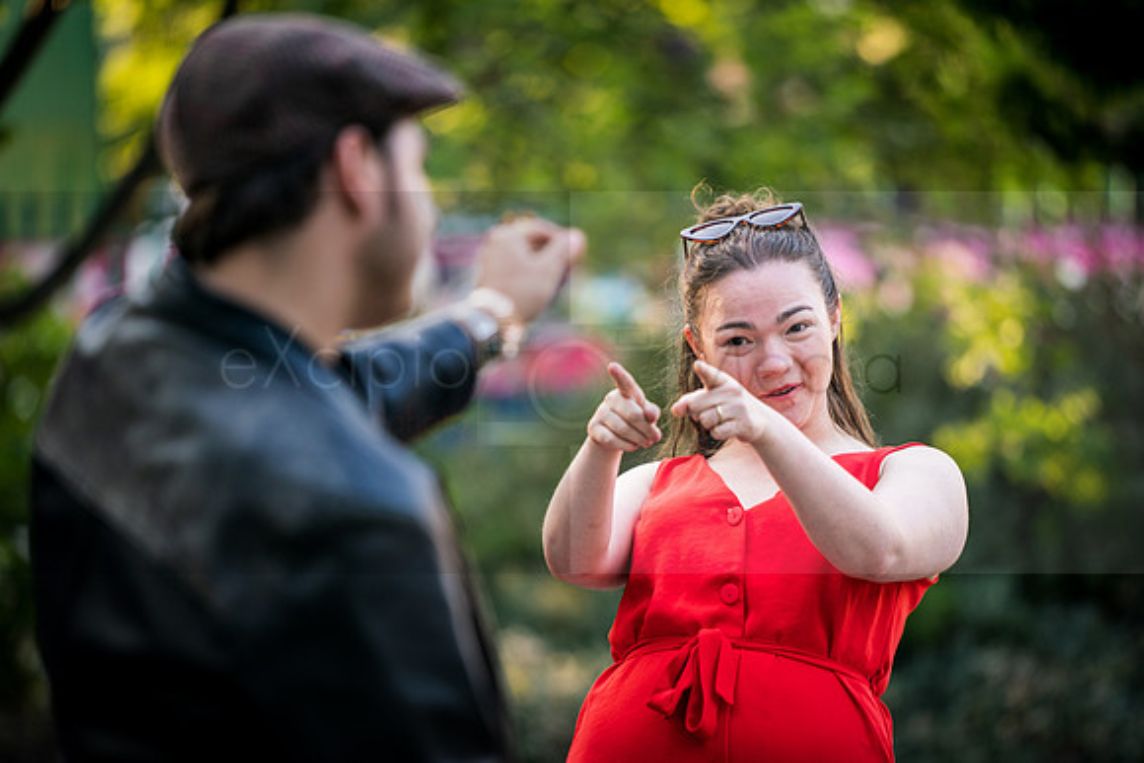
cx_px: 604
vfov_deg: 6.5
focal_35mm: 212
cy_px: 405
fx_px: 6742
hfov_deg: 9.7
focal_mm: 200
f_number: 2.8
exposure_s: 1/250
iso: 320
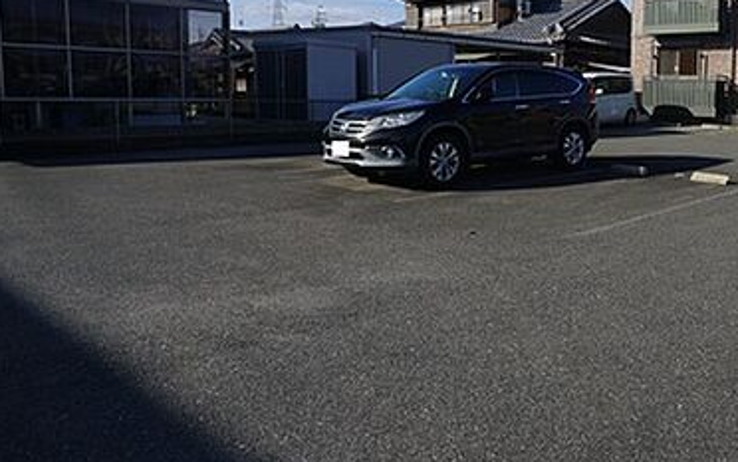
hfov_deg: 45.4
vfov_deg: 30.4
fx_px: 845
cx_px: 563
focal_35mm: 42
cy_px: 160
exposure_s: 1/100
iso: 100
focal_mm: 16
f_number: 14
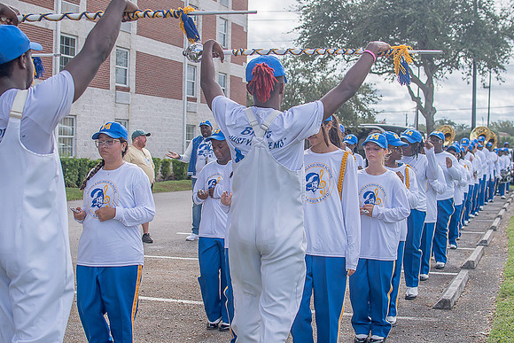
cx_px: 257
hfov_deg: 38.2
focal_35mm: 52
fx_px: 743
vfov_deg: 26.0
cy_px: 172
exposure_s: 1/1600
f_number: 4
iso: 100
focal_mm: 35
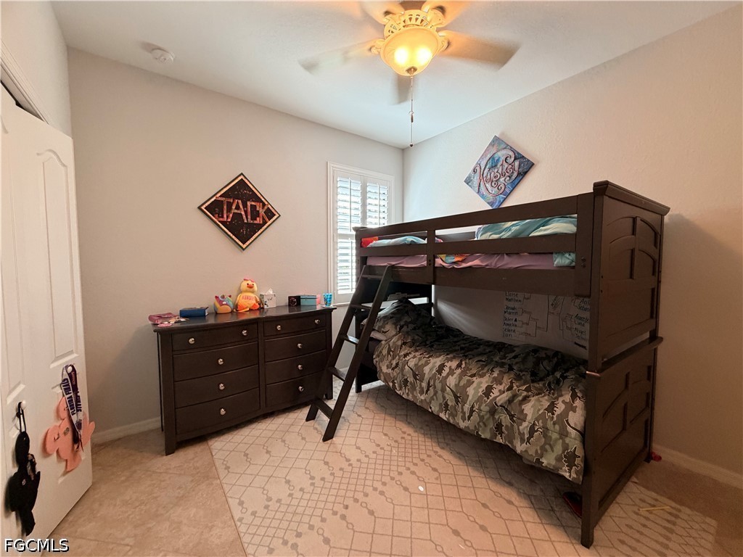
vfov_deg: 85.7
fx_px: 300
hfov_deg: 102.1
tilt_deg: -4.1
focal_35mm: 14
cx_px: 372
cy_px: 278
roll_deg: +0.4
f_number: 2.2
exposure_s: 1/60
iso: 320
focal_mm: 2.22
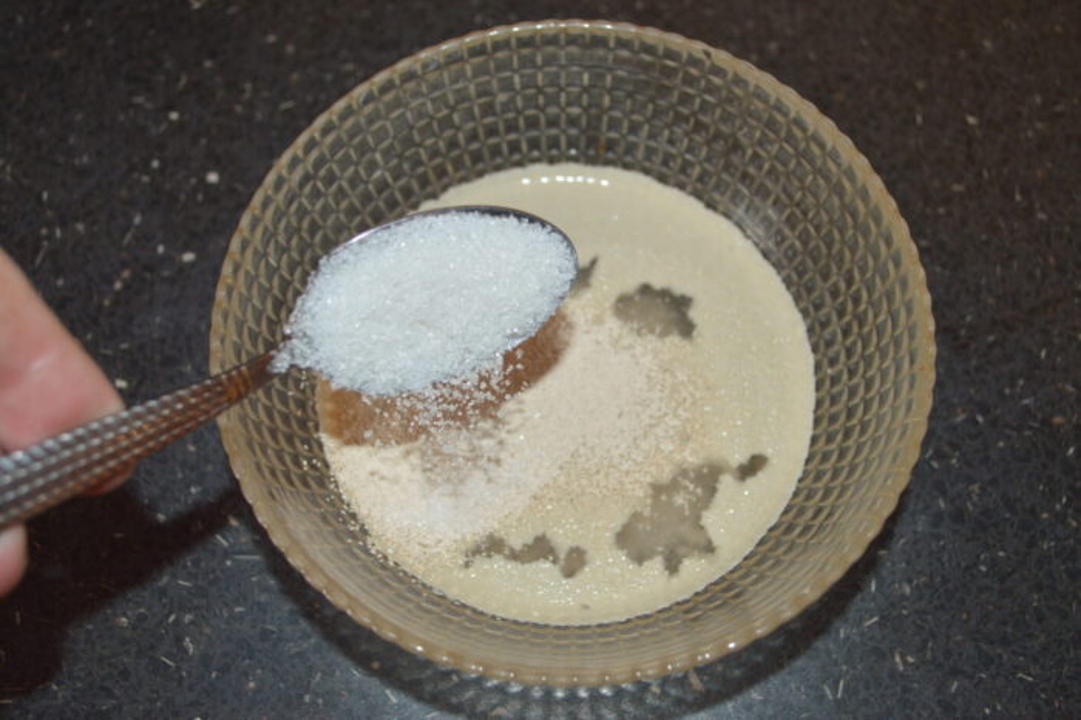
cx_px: 540
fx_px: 1351
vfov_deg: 29.8
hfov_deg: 43.6
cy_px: 360
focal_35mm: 45
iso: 800
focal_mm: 30
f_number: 4.5
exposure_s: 1/30
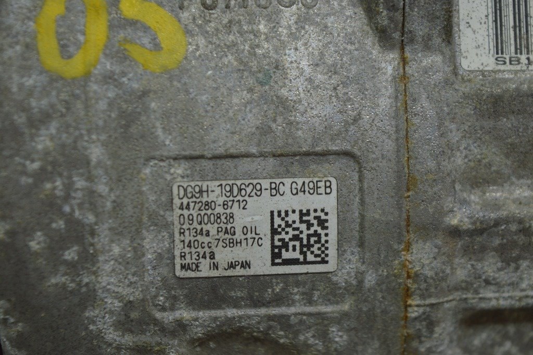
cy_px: 178
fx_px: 1220
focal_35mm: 82
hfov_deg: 24.6
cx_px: 266
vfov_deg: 16.5
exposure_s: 1/60
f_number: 5.6
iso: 400
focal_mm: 55
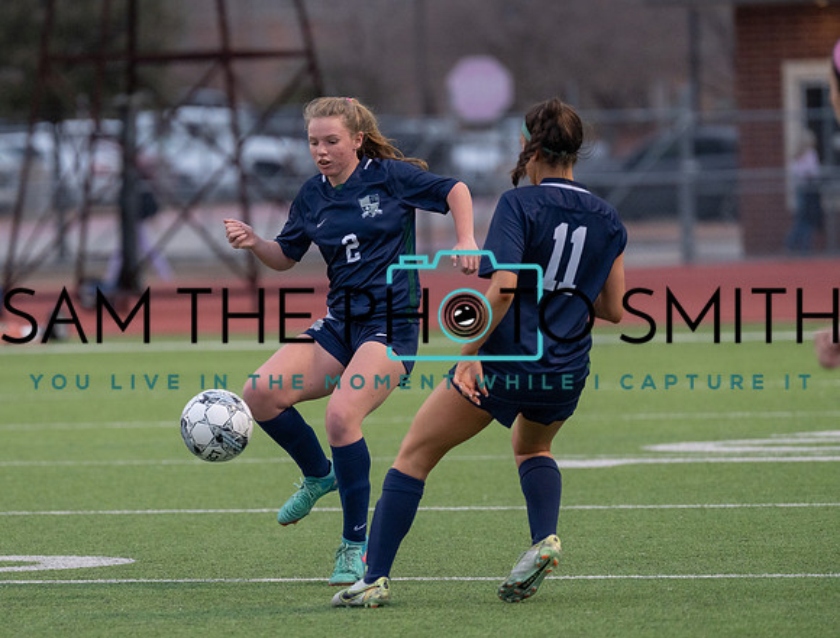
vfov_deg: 4.1
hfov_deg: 5.4
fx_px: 8888
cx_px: 328
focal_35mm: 364
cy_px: 297
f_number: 4
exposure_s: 1/1000
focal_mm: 280
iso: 2000
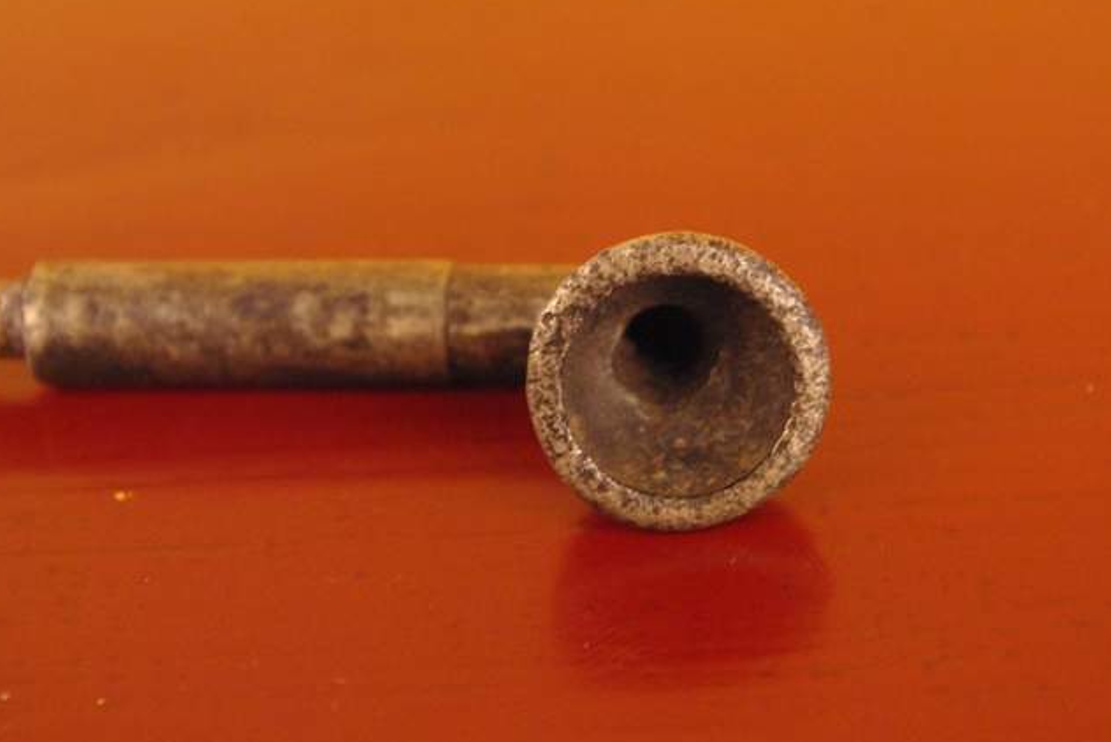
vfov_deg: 18.0
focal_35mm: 76
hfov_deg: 26.6
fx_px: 2346
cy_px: 338
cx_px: 598
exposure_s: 1/10
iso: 1600
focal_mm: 40
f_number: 6.7
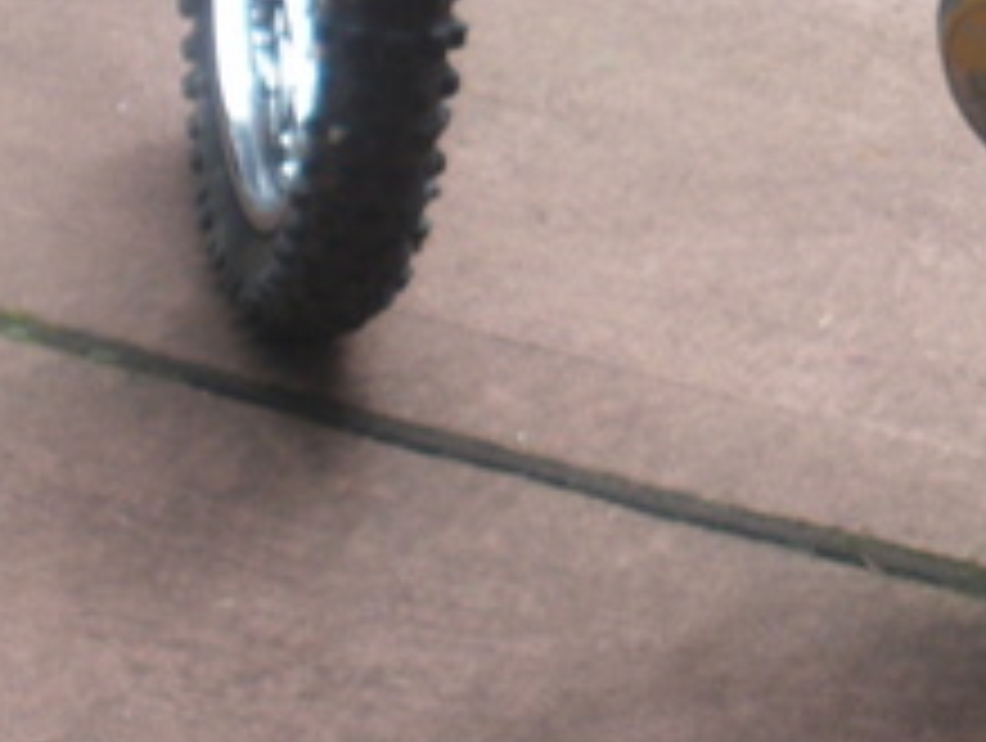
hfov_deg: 10.4
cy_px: -238
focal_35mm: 186
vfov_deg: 7.9
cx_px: 1288
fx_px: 5307
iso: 64
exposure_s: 1/60
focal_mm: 9
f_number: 4.4
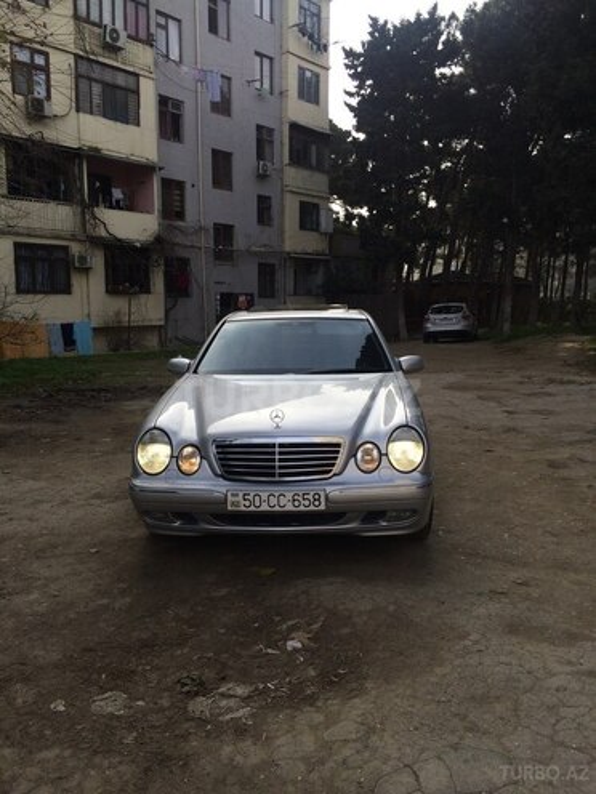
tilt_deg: -10.3
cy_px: 397
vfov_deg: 61.7
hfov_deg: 48.2
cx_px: 298
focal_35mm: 29
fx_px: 666
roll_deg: +0.6
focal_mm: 4.15
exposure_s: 1/1026
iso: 32
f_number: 2.2
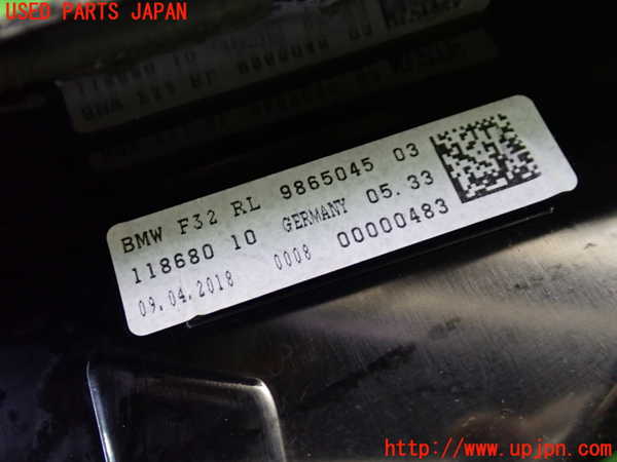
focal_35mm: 41
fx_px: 731
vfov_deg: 35.1
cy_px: 231
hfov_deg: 45.8
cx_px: 308
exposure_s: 1/30
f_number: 2.8
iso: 800
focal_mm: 7.31
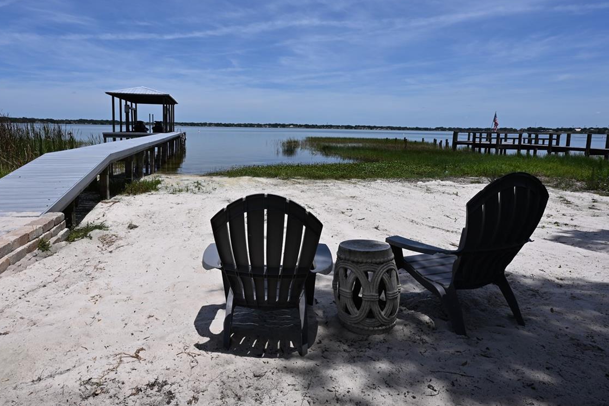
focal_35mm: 20
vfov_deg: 61.4
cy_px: 163
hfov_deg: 83.3
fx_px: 338
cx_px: 253
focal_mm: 14
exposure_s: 1/200
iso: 100
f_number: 14
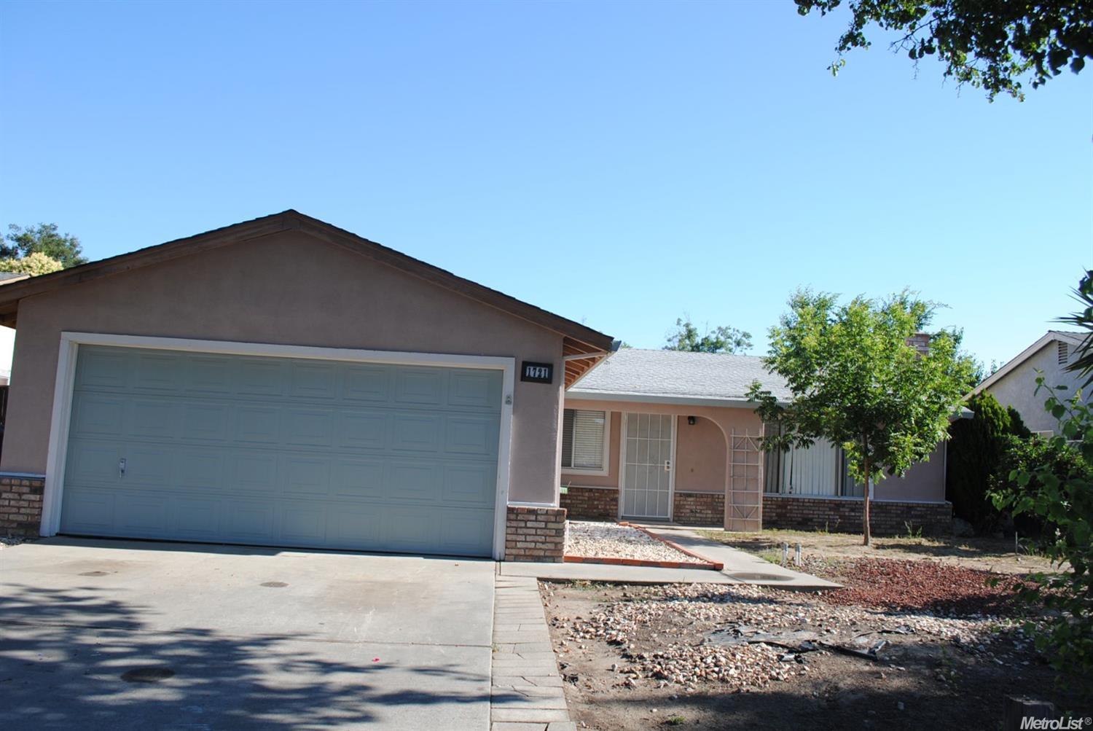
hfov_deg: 67.3
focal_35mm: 27
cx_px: 546
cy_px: 366
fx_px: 820
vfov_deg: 48.0
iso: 100
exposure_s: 1/200
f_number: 7.1
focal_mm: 18
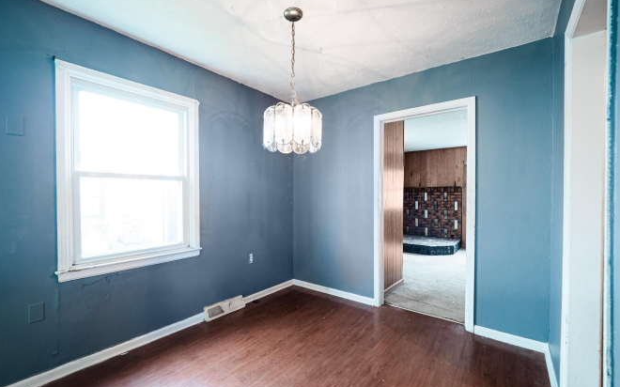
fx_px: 253
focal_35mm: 15
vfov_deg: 74.7
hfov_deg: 101.5
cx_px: 308
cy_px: 198
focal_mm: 7
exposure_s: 1/13
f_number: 4
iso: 400
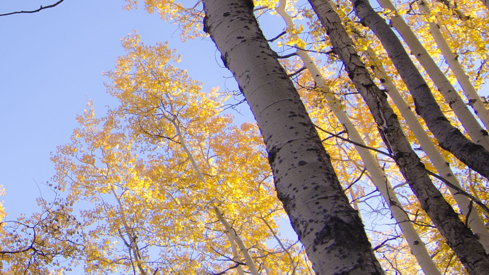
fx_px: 709
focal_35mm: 55
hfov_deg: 32.8
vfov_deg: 21.8
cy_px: 75
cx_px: -65
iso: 400
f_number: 4
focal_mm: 11
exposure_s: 1/1000
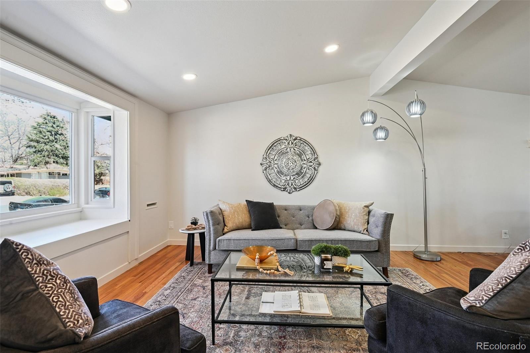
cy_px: 176
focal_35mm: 16
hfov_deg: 95.0
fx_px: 243
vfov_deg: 72.0
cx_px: 265
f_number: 10
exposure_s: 1/13
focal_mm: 16.5
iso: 400
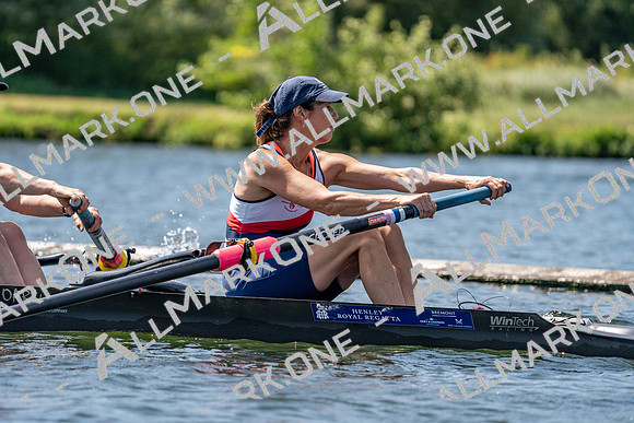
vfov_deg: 4.0
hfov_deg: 6.0
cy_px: 212
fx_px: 6059
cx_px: 317
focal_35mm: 344
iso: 400
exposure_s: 1/2000
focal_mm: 344
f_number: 6.3
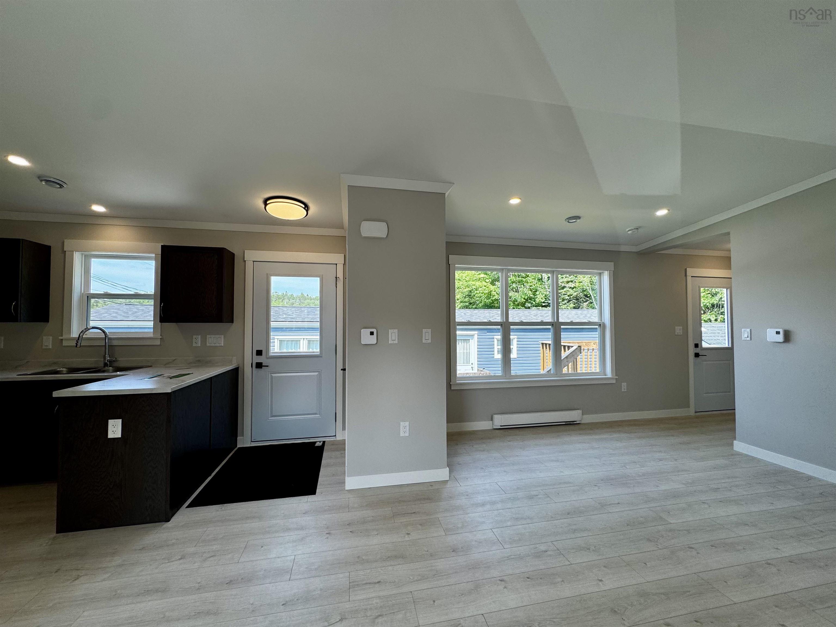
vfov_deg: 85.7
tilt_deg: +1.7
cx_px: 418
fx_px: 338
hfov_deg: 102.1
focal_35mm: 14
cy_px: 314
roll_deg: +0.0
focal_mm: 2.22
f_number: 2.2
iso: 40
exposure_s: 1/184
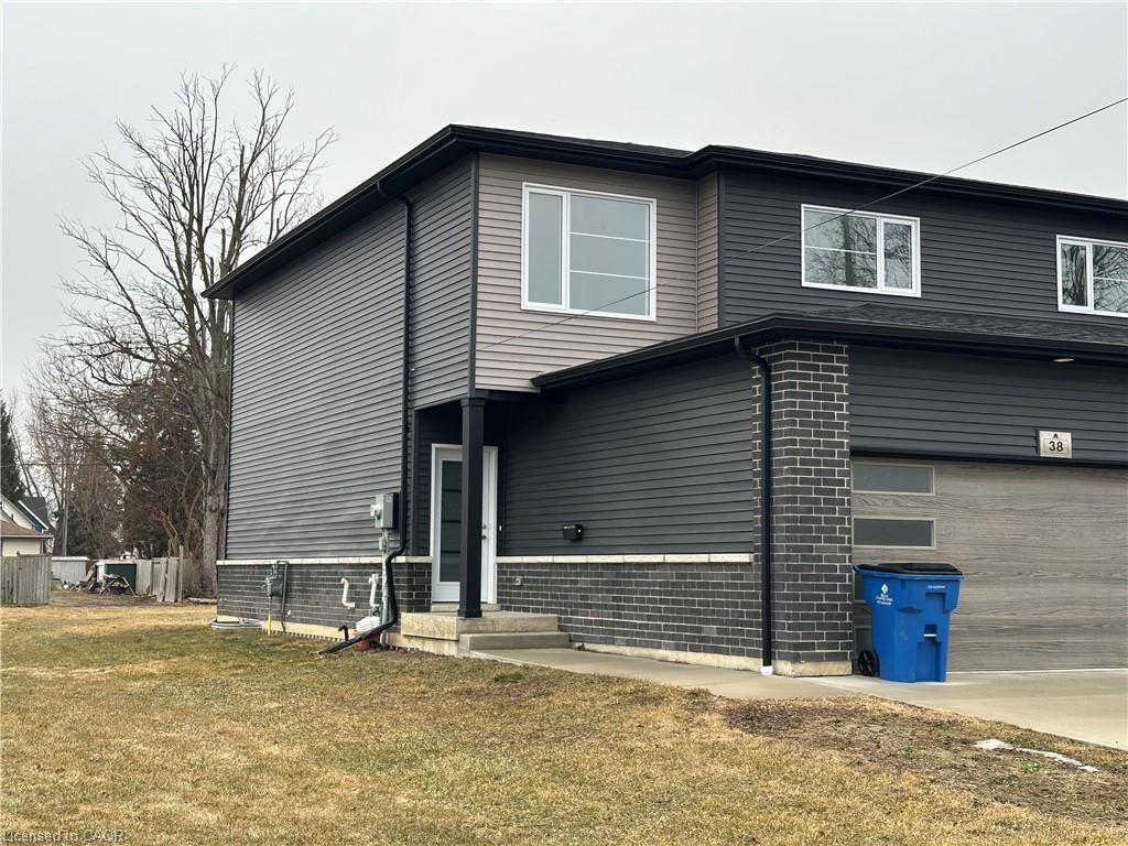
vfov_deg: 30.3
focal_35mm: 48
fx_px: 1564
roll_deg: -0.9
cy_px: 423
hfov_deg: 39.7
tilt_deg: +6.3
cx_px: 564
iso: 64
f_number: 1.78
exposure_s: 1/262
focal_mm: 6.86
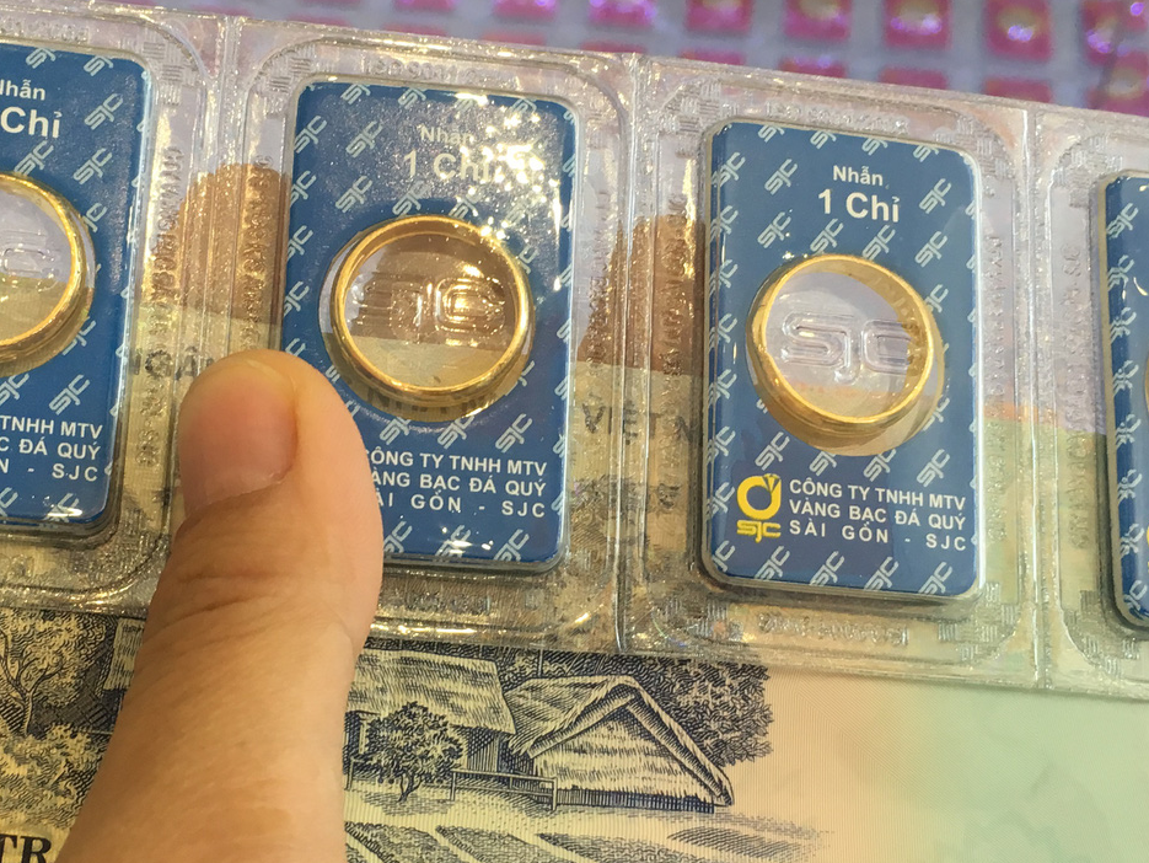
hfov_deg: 31.1
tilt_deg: -45.4
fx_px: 2059
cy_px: 472
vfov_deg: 23.7
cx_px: 468
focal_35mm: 62
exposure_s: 1/33
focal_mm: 4.15
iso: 25
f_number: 2.2
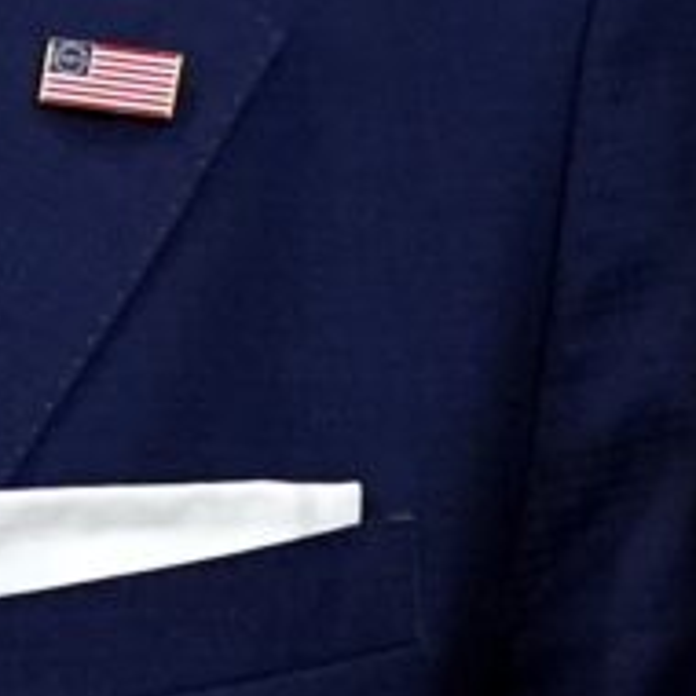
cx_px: -535
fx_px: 39035
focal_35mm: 1716
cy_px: -163
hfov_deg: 1.0
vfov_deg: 1.0
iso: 1600
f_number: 2.8
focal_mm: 170
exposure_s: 1/500
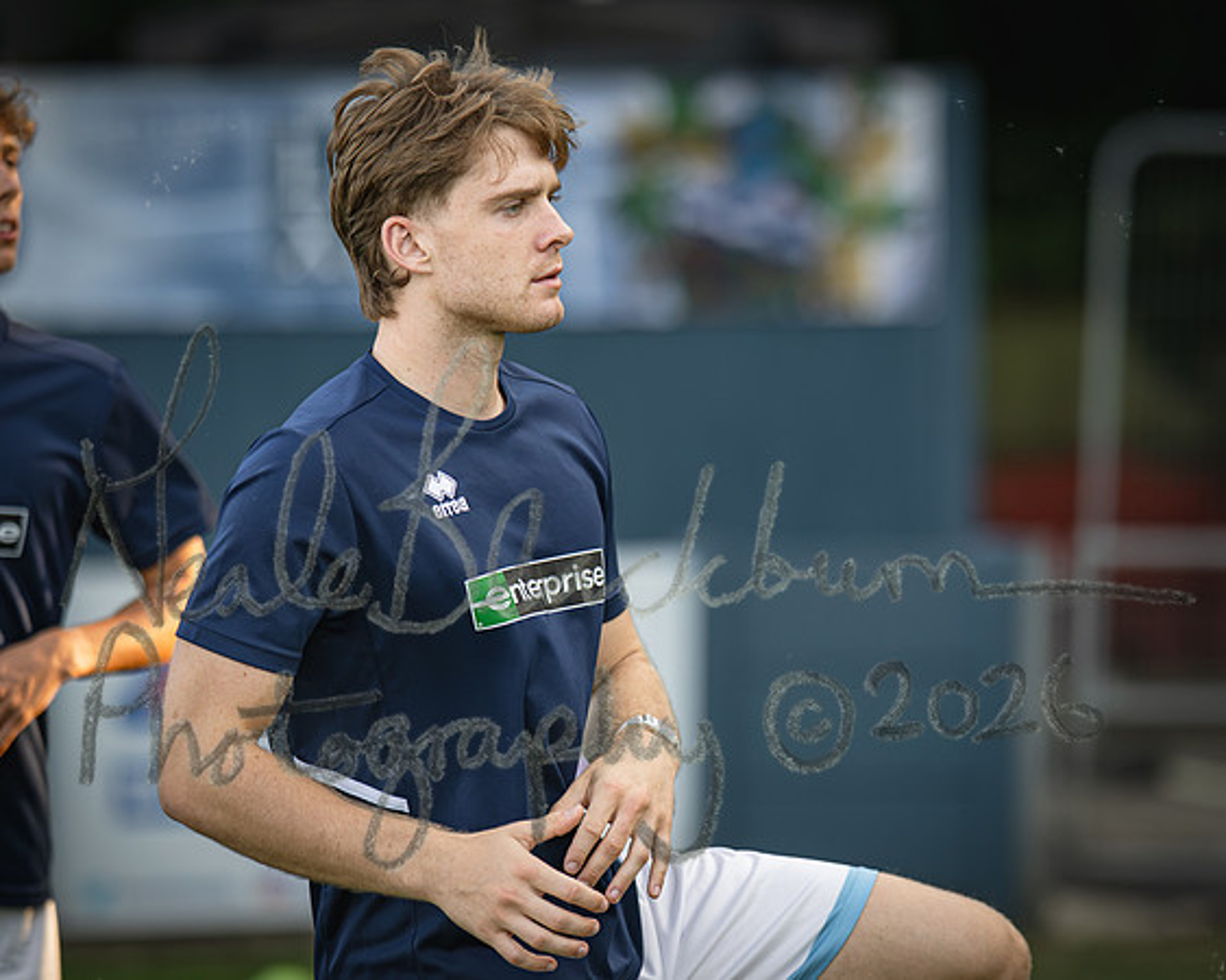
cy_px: 488
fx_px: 8385
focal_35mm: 231
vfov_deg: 6.7
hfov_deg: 8.4
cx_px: 630
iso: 400
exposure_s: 1/2000
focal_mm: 135
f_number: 1.8
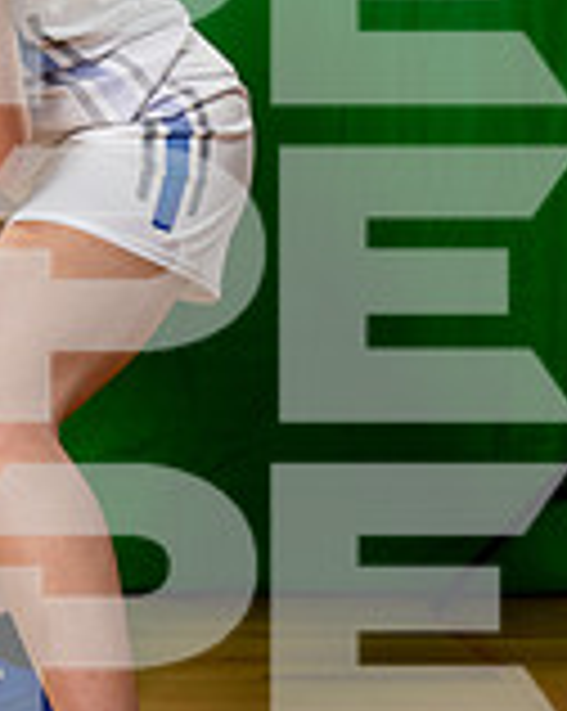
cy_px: 288
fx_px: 2417
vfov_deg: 16.7
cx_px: -86
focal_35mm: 115
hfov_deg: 13.1
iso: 250
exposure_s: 1/250
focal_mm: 43
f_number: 8
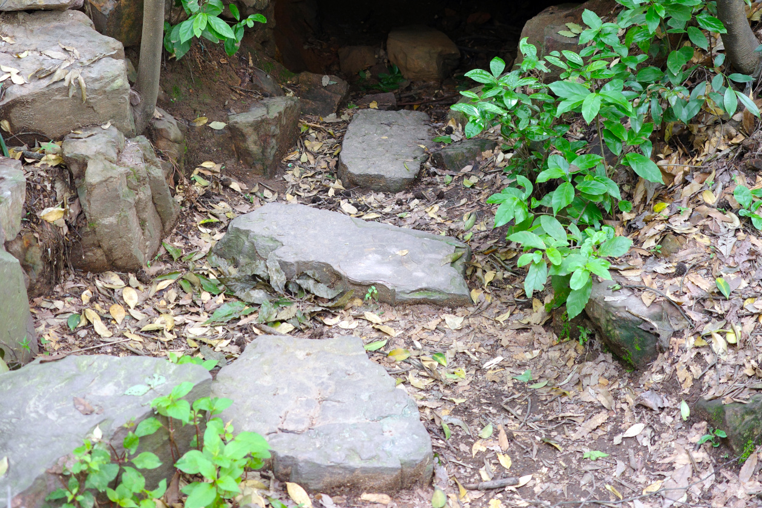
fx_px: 1291
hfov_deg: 32.9
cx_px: 379
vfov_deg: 21.3
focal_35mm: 61
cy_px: -33
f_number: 2.8
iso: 320
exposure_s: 1/40
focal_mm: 26
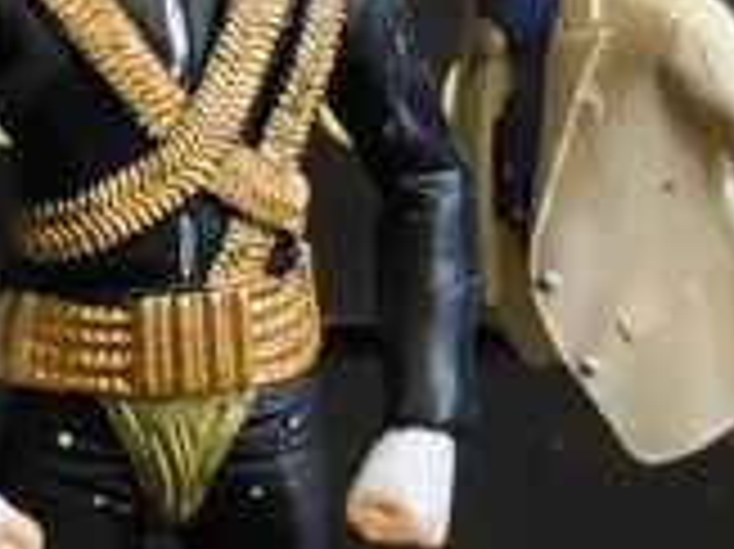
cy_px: 342
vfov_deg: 8.7
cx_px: -446
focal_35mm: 170
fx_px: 3602
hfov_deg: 11.1
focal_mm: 2.87
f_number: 2
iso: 64
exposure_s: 1/100
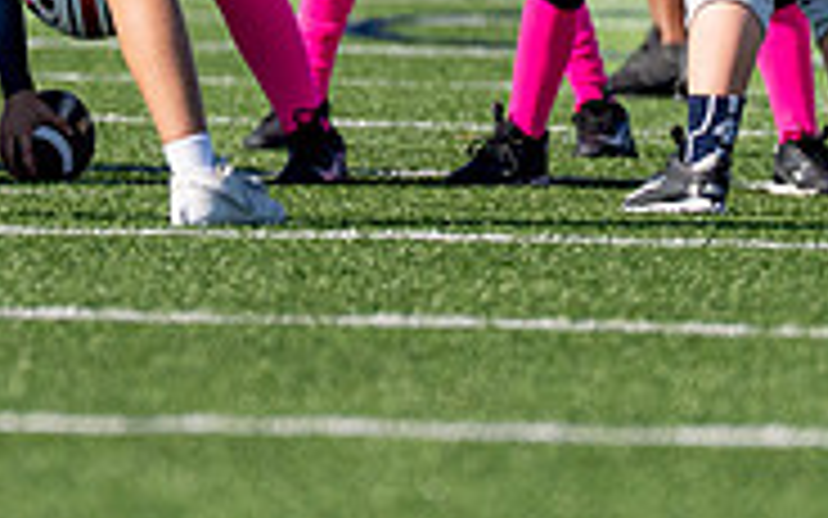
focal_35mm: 1105
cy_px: -165
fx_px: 24935
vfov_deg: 1.2
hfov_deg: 1.9
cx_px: 372
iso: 320
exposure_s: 1/6400
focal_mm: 200
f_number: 2.8
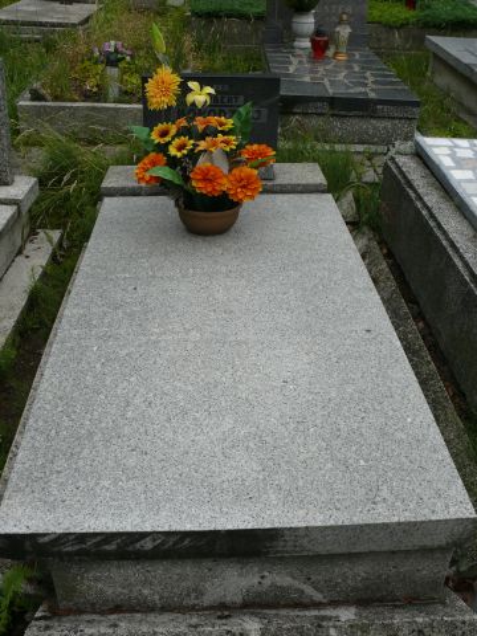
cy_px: 318
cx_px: 238
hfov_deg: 40.7
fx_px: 643
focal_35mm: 35
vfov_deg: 52.6
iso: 100
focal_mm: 7.4
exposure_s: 1/200
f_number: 4
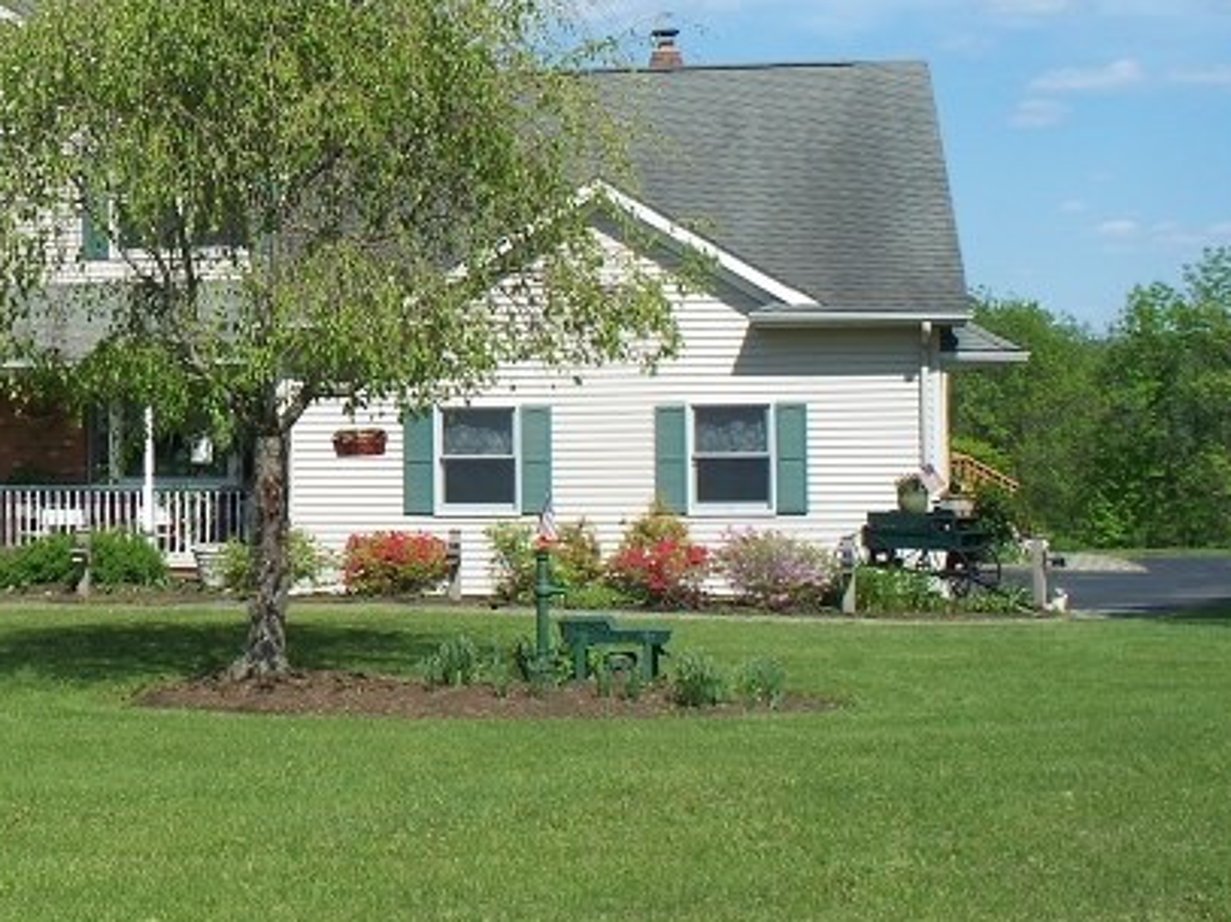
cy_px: 173
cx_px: 158
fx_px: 2523
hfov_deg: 26.6
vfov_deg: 20.4
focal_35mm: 71
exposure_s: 1/400
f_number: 5
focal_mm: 7.54
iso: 80
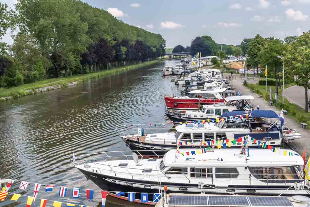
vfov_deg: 36.9
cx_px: 155
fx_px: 310
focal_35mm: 36
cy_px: 104
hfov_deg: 53.1
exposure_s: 1/125
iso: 200
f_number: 16
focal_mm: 24
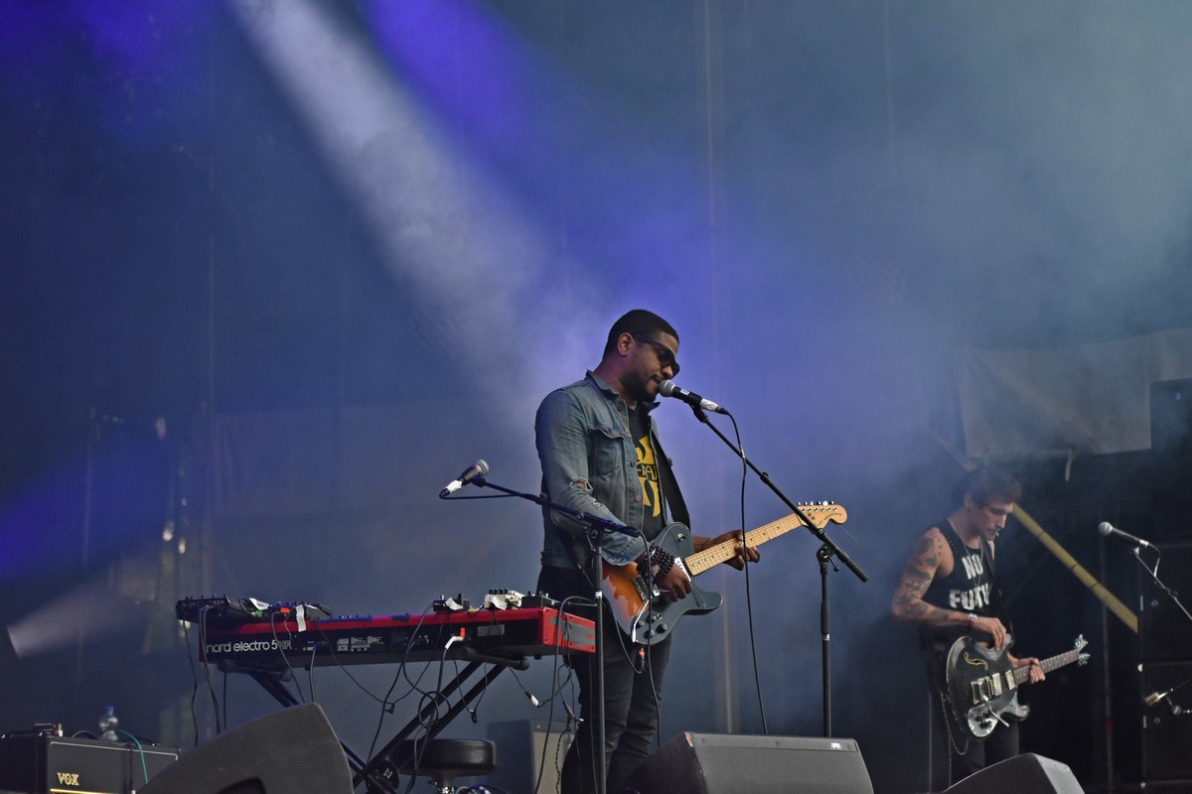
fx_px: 3476
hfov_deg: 19.5
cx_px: 596
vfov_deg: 13.0
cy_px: 397
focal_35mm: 105
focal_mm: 70
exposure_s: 1/4000
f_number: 2.8
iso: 1250
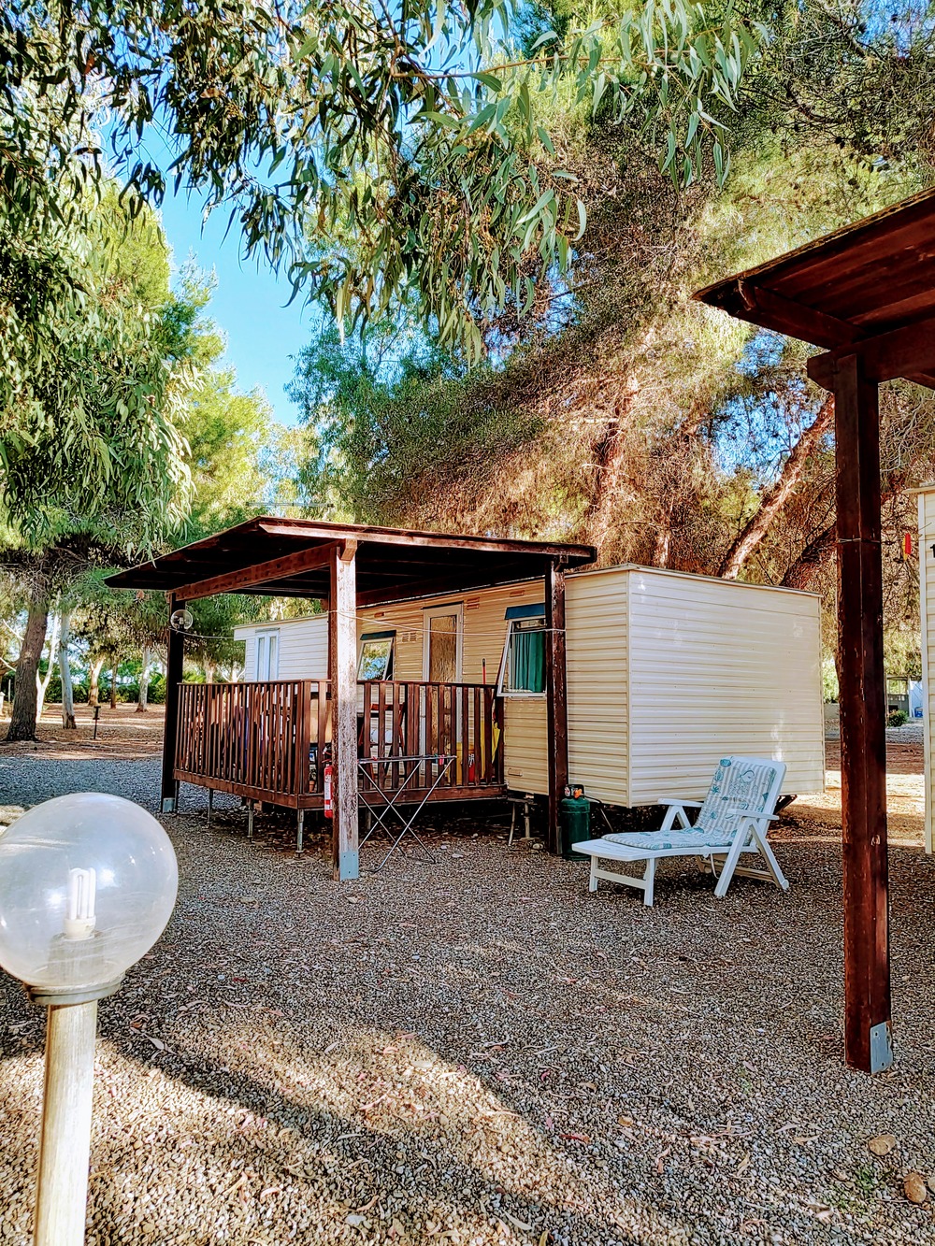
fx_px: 828
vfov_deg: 73.9
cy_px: 623
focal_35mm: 23
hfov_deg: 58.9
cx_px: 468
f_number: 1.8
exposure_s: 1/319
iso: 100
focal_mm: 5.56
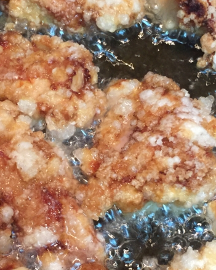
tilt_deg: -61.8
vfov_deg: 28.6
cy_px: 164
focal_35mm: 66
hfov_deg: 23.1
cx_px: 120
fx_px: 528
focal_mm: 4.15
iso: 125
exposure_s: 1/10
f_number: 2.2
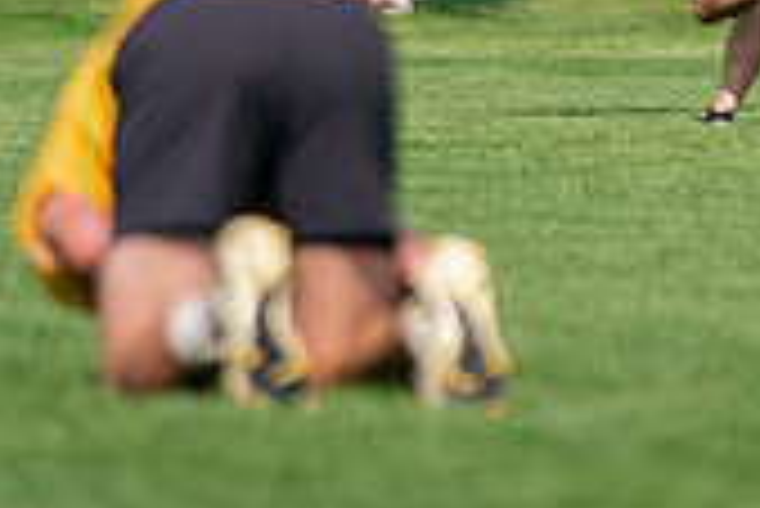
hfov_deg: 3.0
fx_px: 14515
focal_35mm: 687
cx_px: 639
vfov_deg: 2.0
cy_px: -303
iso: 640
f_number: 2.8
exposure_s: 1/12800
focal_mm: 200
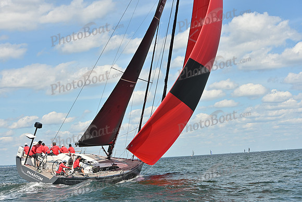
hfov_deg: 28.8
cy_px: 101
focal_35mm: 70
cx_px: 151
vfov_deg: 19.5
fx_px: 587
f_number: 9
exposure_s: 1/1000
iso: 250
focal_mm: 70
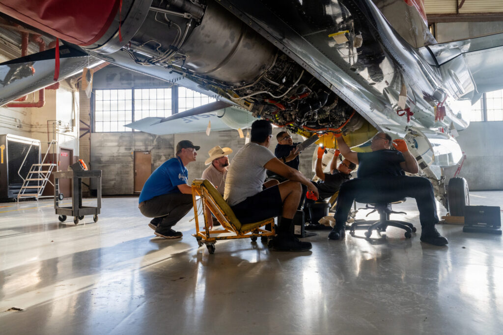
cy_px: 168
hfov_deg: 73.7
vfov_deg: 53.1
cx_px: 252
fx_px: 335
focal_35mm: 24
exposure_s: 1/160
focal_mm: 24
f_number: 5.6
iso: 1000
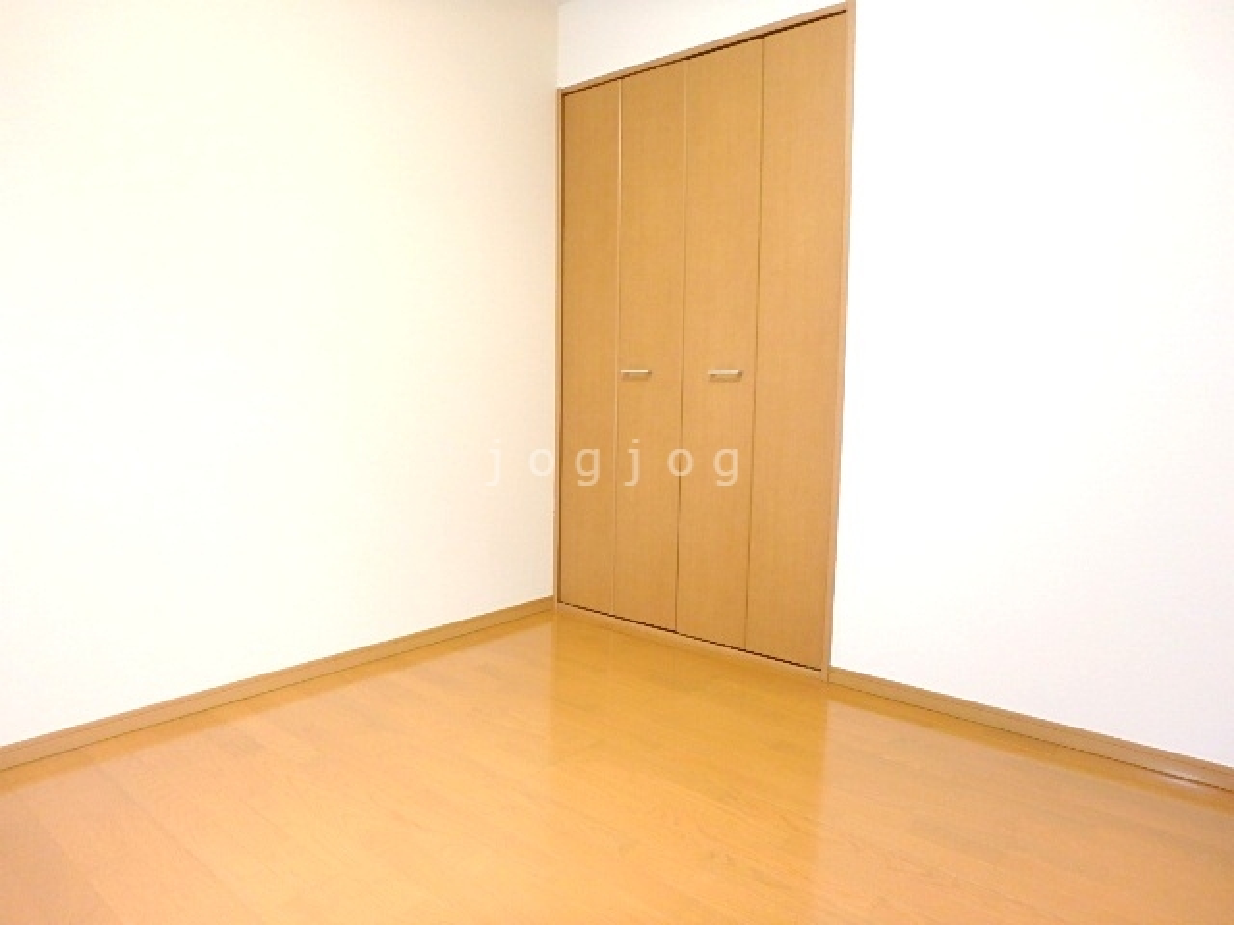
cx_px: 617
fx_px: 749
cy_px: 462
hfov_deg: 79.0
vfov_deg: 63.4
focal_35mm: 21
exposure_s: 1/30
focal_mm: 3.7
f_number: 3.5
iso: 250
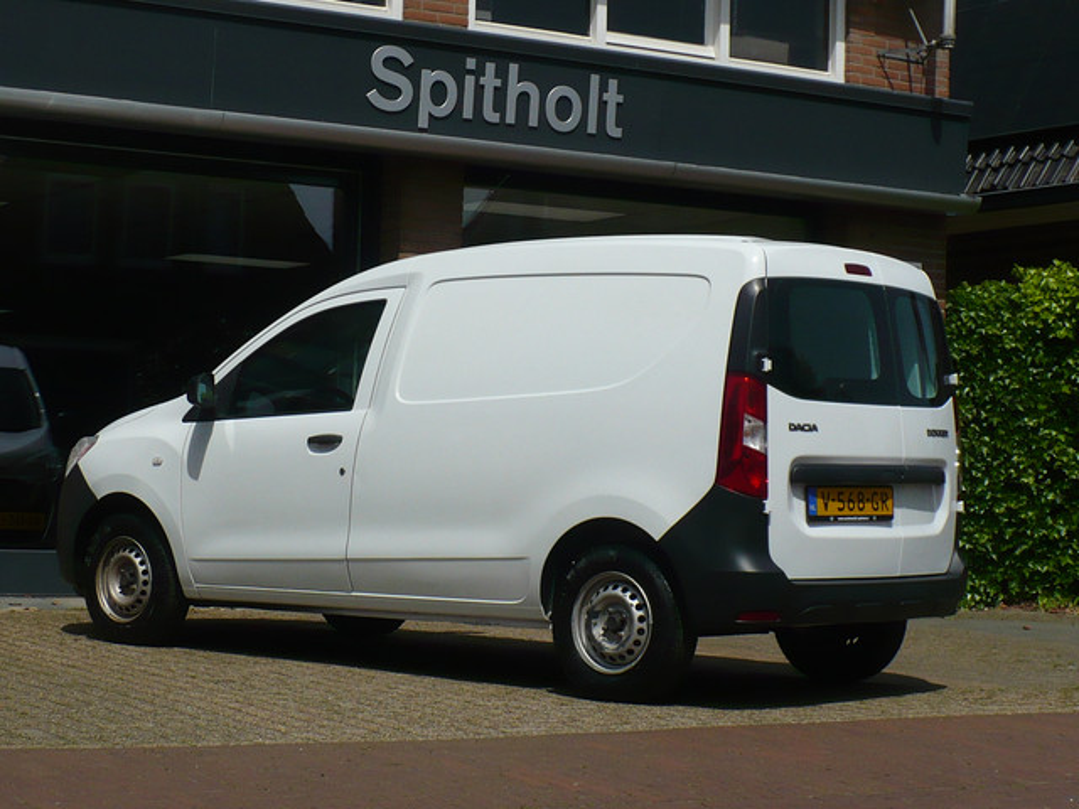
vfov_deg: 18.4
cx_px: 540
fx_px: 2494
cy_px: 404
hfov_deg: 24.4
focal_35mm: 80
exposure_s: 1/400
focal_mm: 8.9
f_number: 9
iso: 100
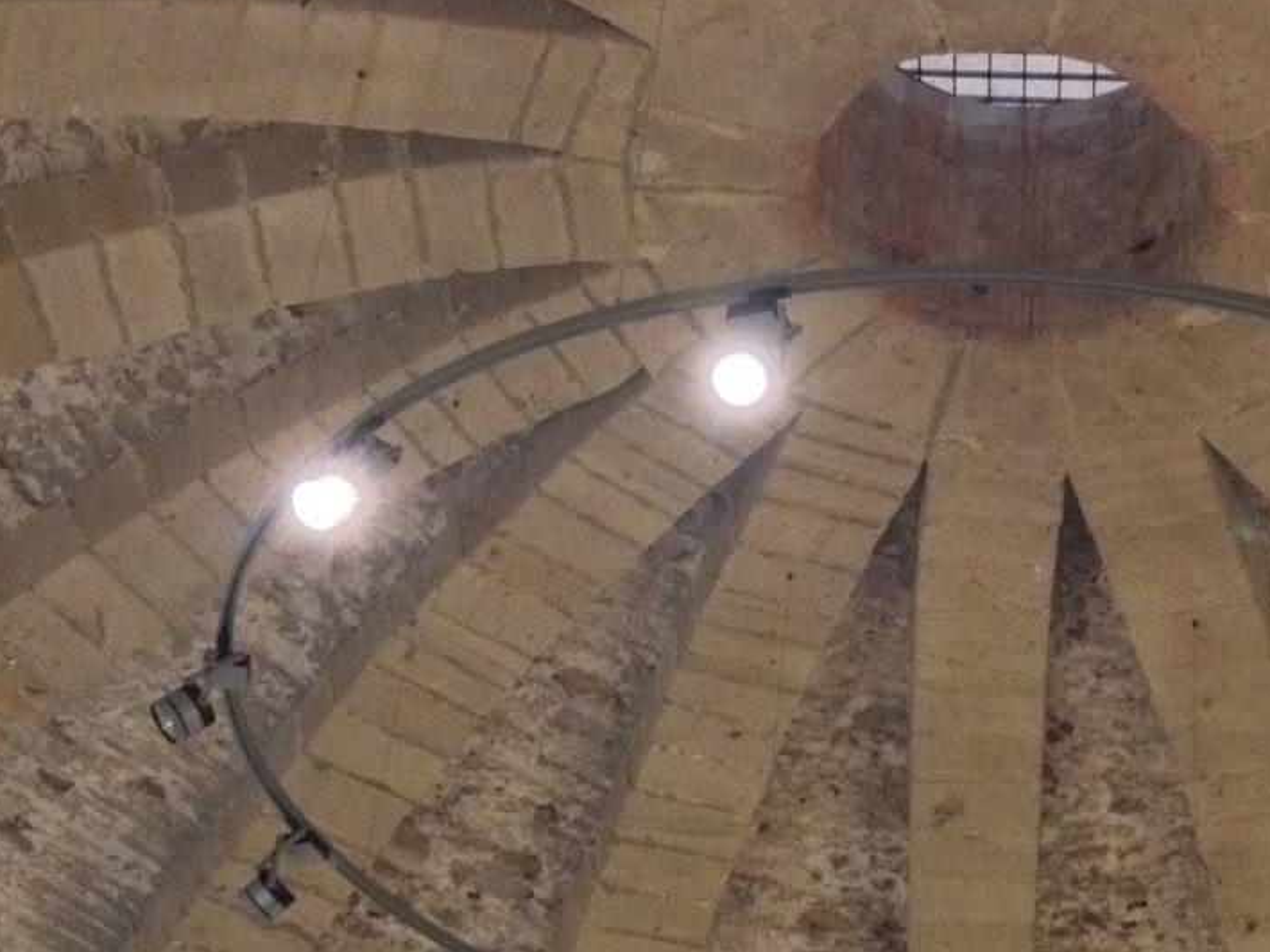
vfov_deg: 18.7
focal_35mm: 79
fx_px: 2899
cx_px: 1021
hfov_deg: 24.3
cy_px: 455
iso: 500
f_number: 2.4
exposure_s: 1/15
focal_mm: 4.28
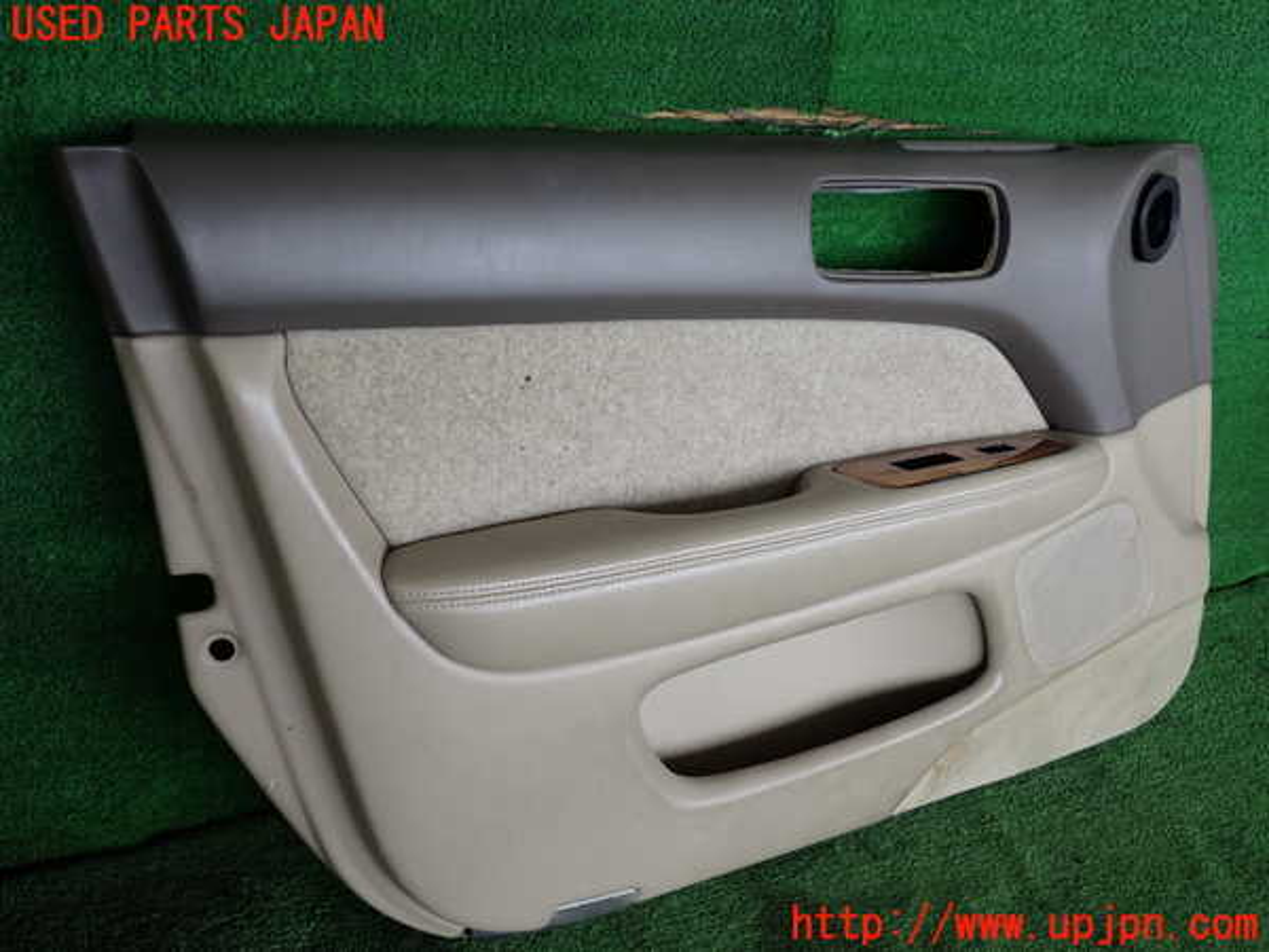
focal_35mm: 32
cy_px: 476
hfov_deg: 56.8
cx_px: 634
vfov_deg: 44.2
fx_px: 1173
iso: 100
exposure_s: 1/200
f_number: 2.4
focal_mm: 5.79
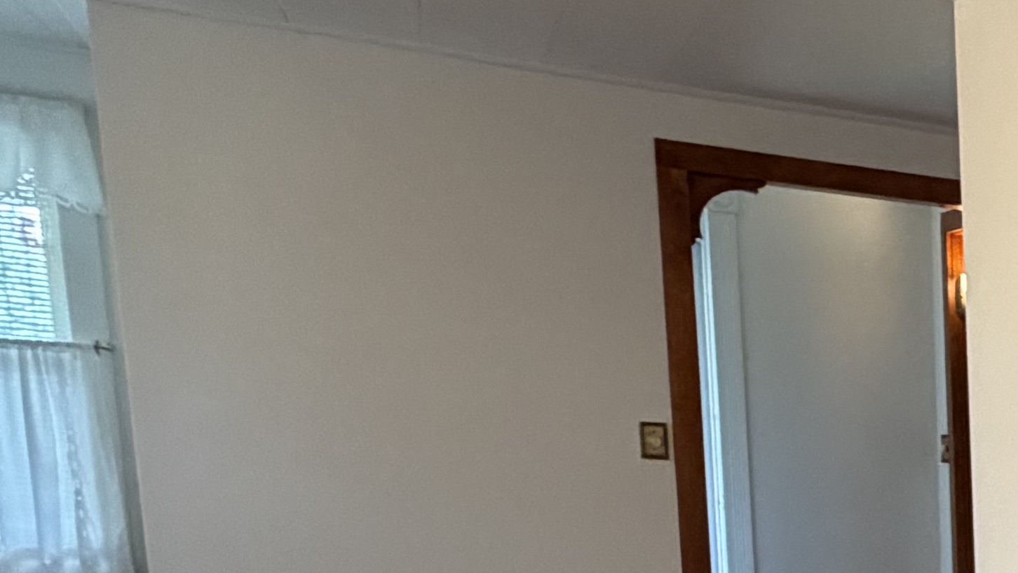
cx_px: 1716
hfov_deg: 23.3
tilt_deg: -9.3
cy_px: 736
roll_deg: -1.9
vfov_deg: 18.7
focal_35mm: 60
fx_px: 1620
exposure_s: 1/120
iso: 320
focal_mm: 2.22
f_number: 2.2
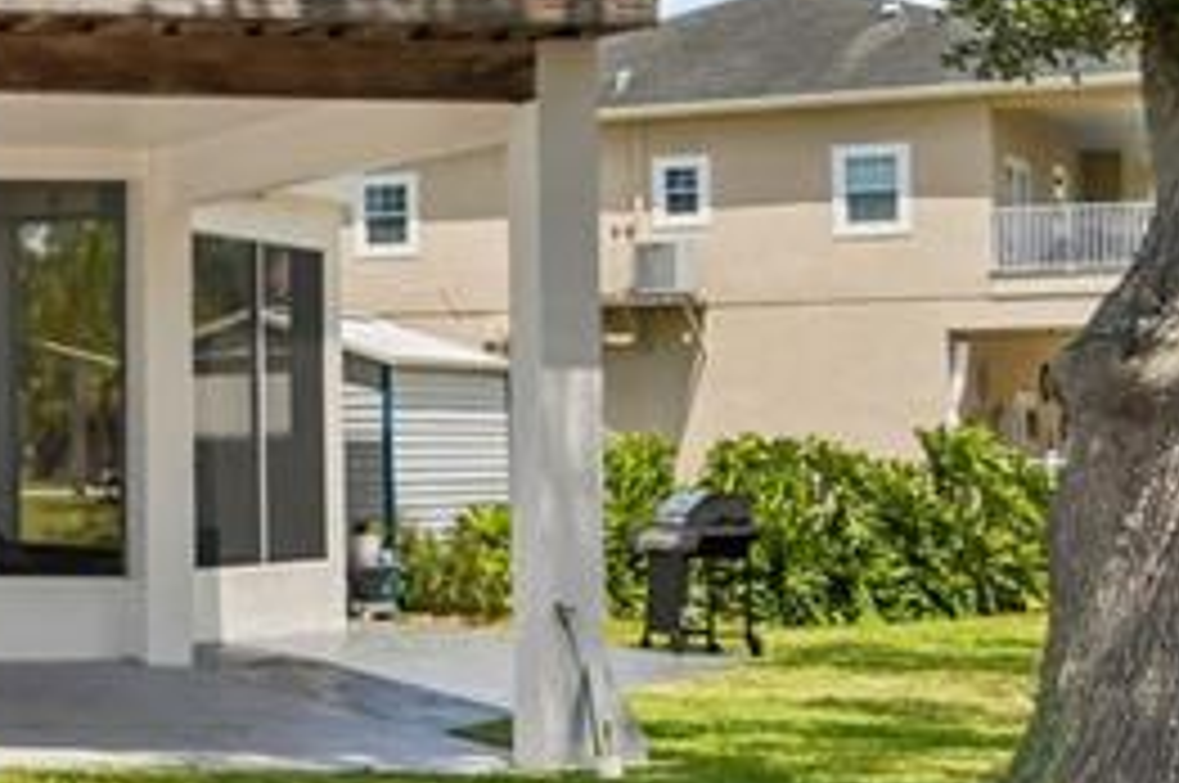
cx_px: -500
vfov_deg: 15.6
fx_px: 2813
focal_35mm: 86
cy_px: 22
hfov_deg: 20.8
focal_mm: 22
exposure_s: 1/2000
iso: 400
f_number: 8
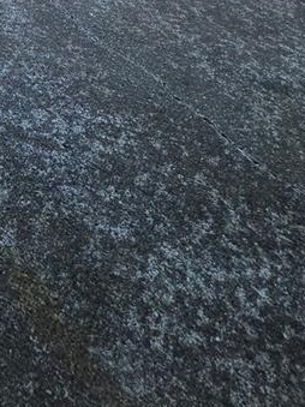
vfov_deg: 29.2
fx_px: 541
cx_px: -80
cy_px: -174
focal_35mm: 46
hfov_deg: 27.0
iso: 32
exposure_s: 1/668
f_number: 1.9
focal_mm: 2.2
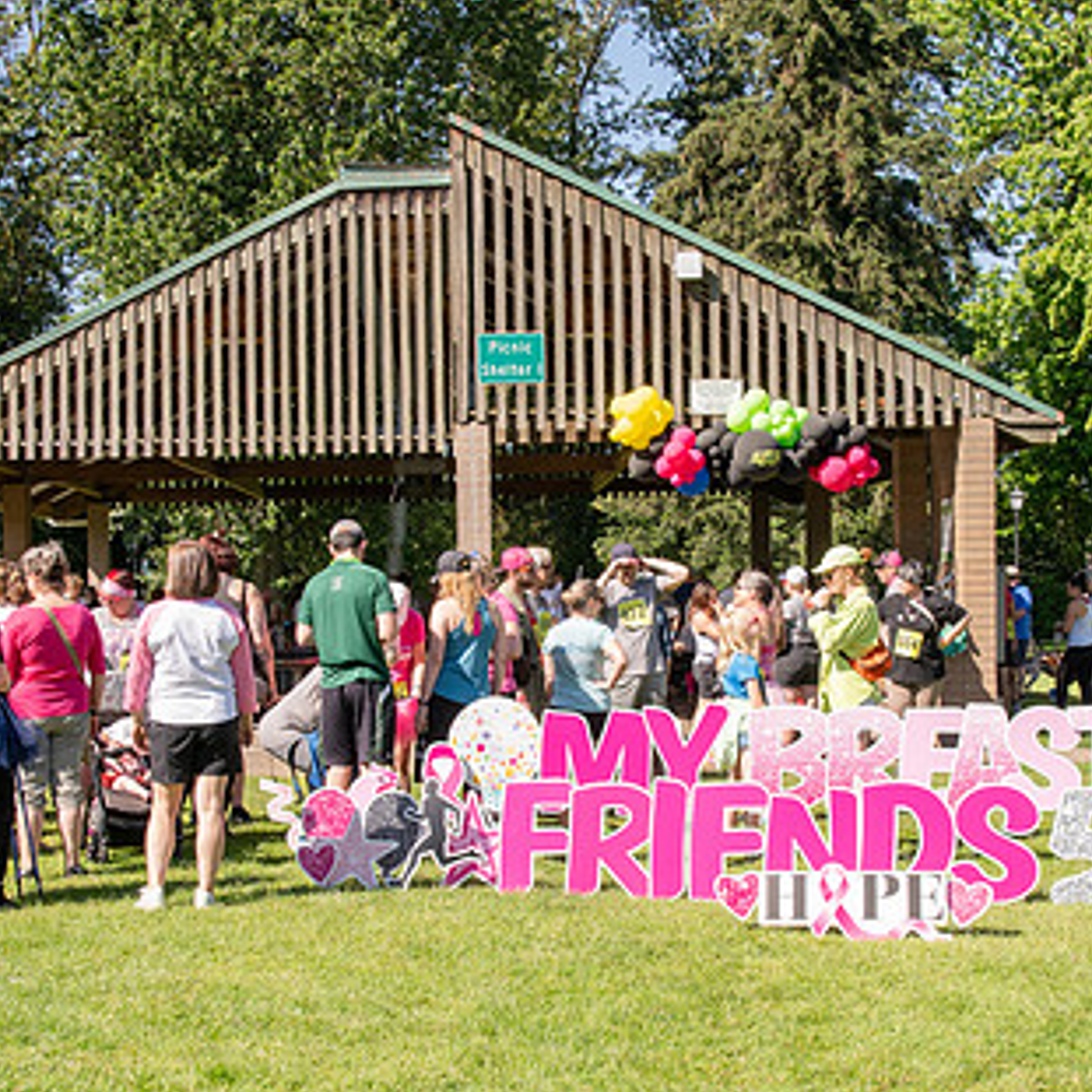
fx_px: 2034
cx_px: 600
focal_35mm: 57
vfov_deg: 30.0
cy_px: 664
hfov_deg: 30.0
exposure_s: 1/400
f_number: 7.1
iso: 250
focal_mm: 24
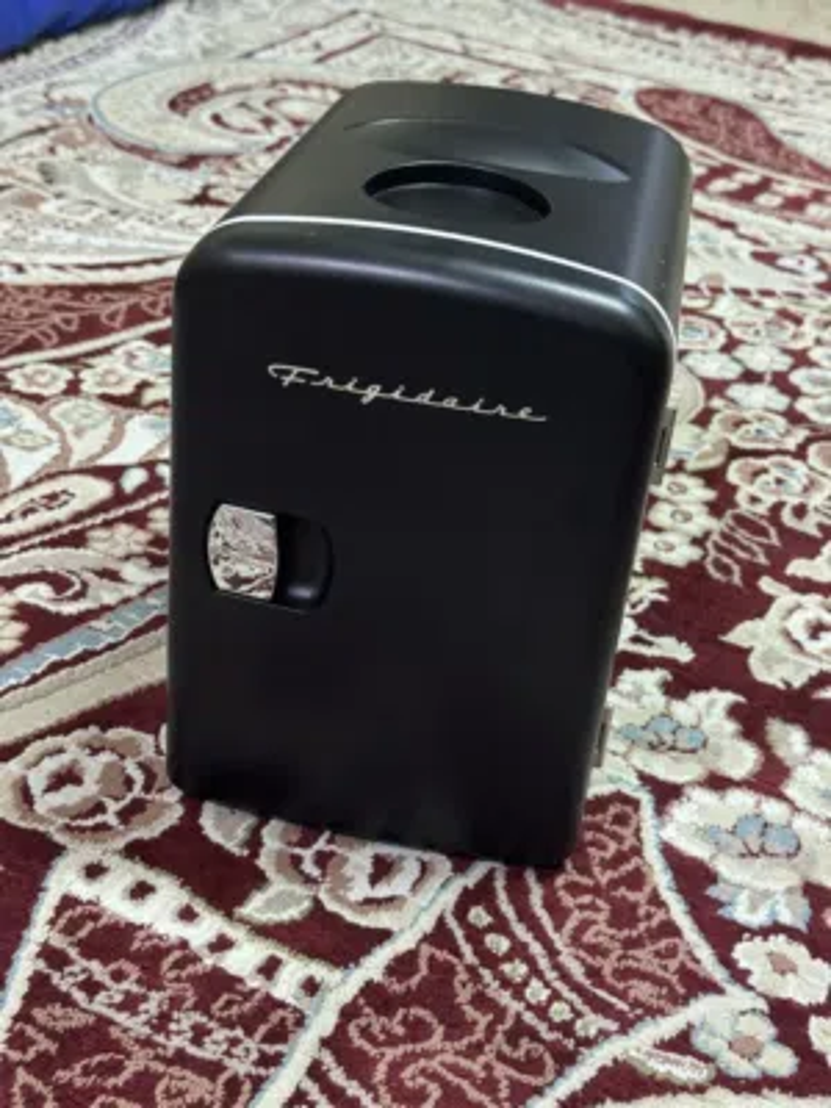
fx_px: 1536
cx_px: 416
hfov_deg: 30.3
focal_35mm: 48
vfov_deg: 39.7
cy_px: 554
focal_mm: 6.76
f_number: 1.78
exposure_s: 1/40
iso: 500
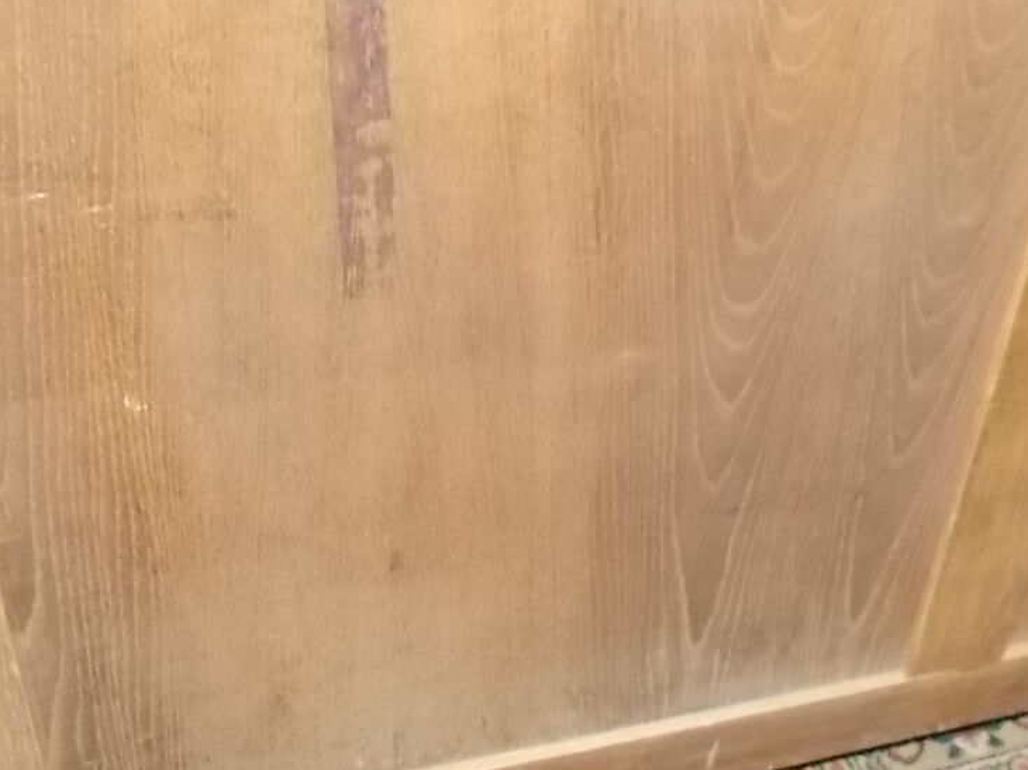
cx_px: 832
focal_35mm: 57
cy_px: 311
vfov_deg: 25.6
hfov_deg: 32.8
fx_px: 1692
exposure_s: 1/25
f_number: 3.2
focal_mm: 4.6
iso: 450
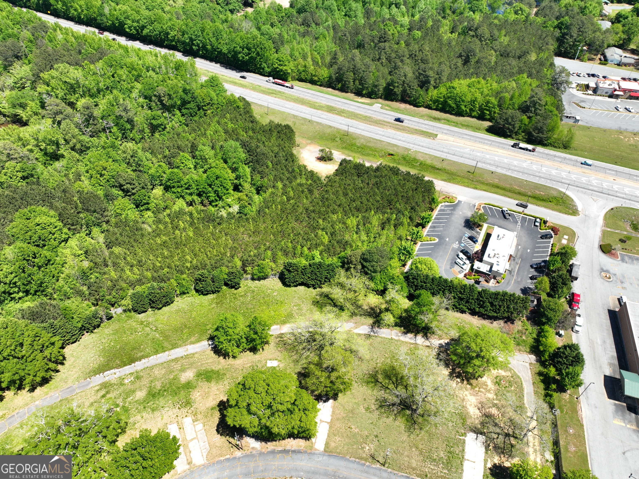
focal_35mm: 24
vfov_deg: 56.8
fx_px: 443
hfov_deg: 71.6
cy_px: 240
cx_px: 320
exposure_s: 1/1000
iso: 100
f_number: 2.8
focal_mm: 12.29
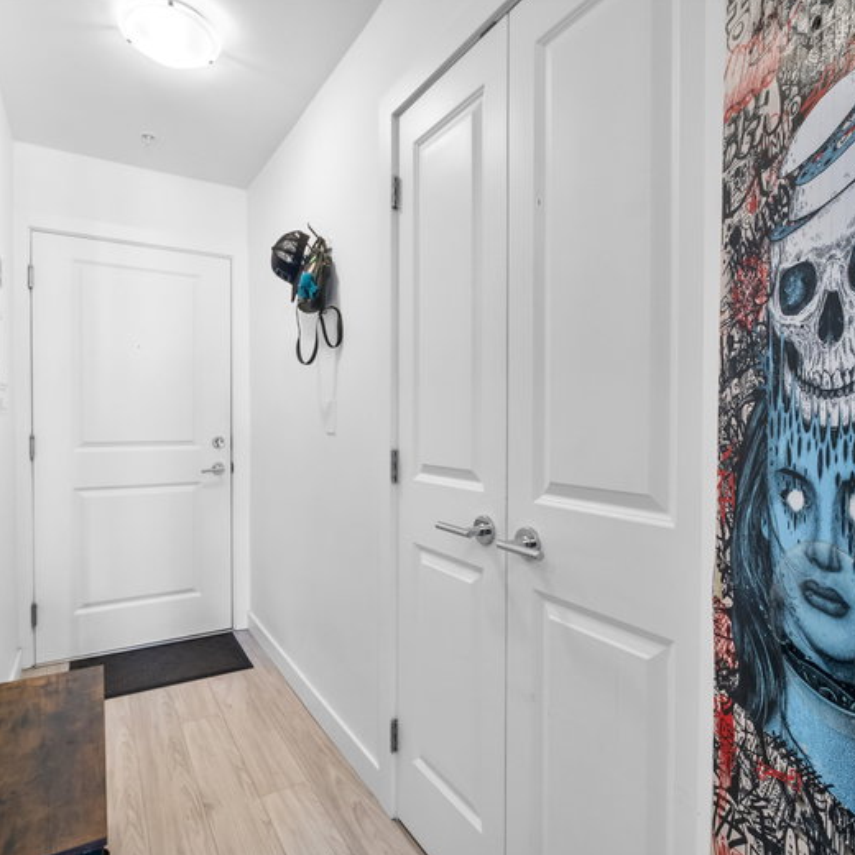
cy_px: 430
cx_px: 390
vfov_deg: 81.8
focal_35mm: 18
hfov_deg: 81.6
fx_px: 493
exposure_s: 1/10
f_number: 9
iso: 250
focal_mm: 9
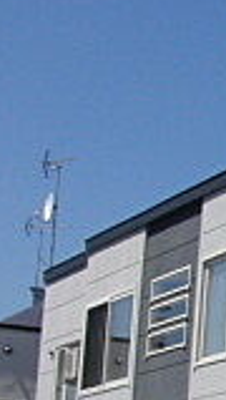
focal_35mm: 162
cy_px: 302
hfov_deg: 6.7
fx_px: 1718
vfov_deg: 13.2
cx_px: 736
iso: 100
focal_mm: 6.42
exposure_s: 1/400
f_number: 8.5
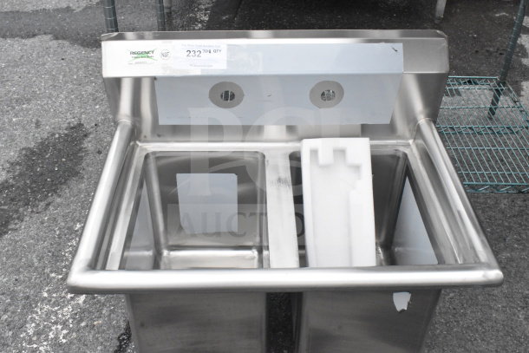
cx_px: 264
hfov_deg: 51.3
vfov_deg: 35.5
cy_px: 176
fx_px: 551
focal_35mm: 38
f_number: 18
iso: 6400
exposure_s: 1/1000
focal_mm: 25
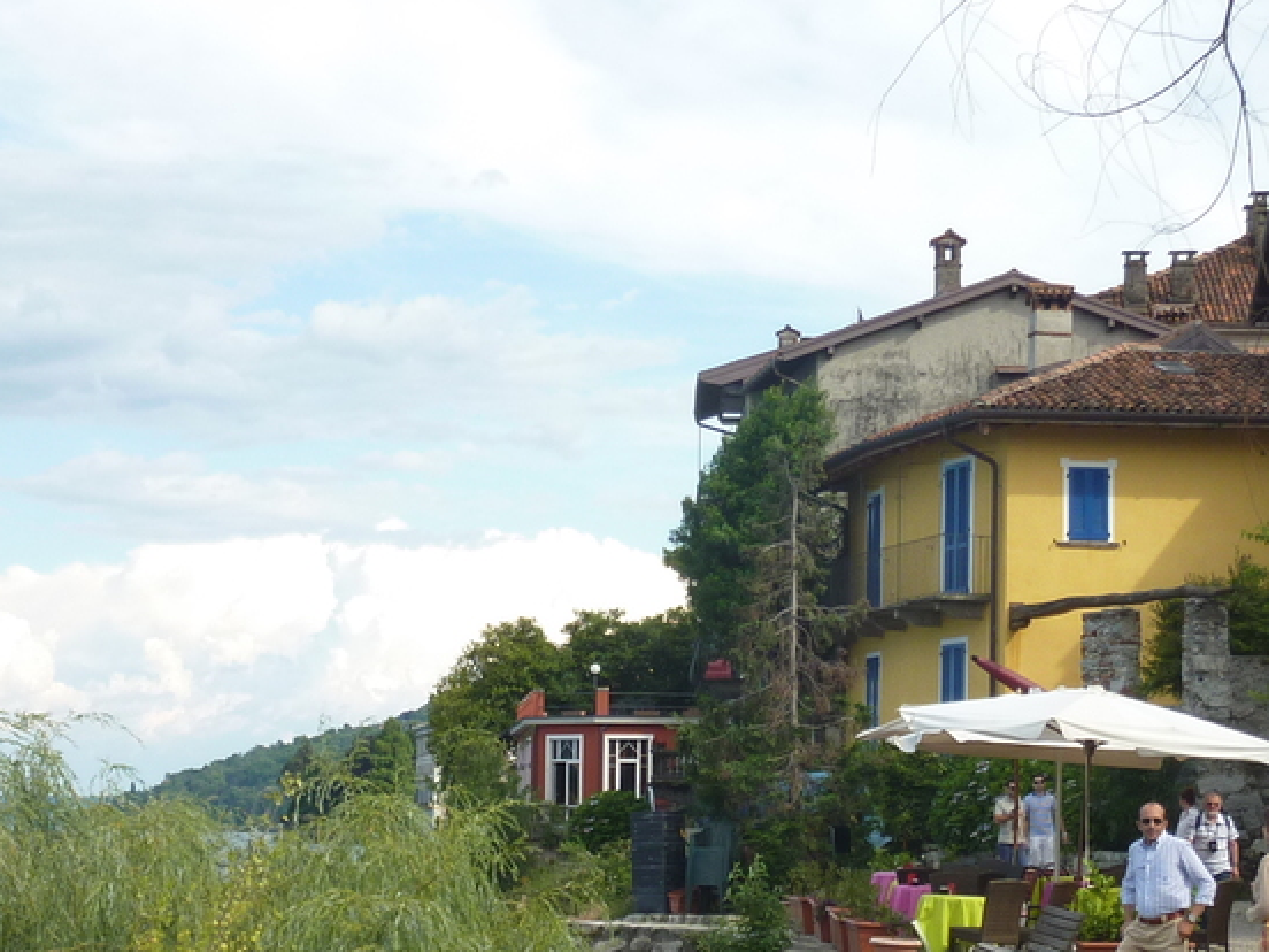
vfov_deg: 16.9
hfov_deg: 22.4
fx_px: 3189
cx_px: 471
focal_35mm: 87
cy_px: 713
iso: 80
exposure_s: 1/400
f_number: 4
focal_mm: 6.5
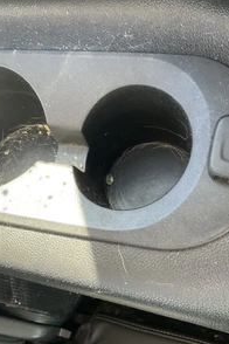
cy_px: 173
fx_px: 391
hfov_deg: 32.6
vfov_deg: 47.4
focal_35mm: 41
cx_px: 134
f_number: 1.8
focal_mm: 3
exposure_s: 1/60
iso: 200
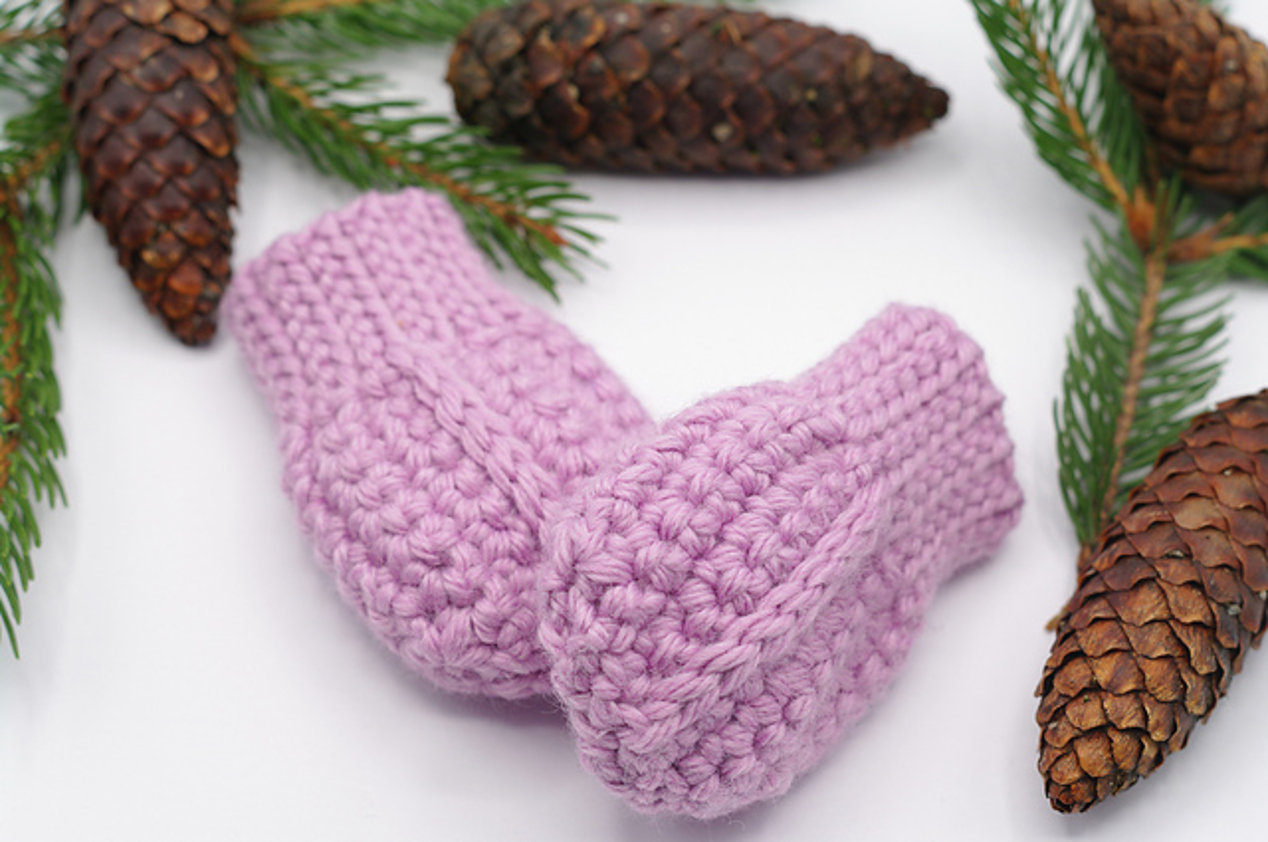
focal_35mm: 75
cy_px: 421
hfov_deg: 27.0
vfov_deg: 18.1
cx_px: 634
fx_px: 2638
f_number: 5.6
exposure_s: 1/180
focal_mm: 50
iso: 200
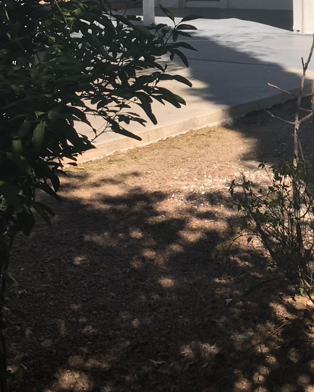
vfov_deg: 22.2
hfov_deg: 17.3
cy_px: 86
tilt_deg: -1.4
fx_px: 988
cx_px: 365
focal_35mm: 85
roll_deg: +0.0
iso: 25
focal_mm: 4.15
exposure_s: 1/1148
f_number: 2.2
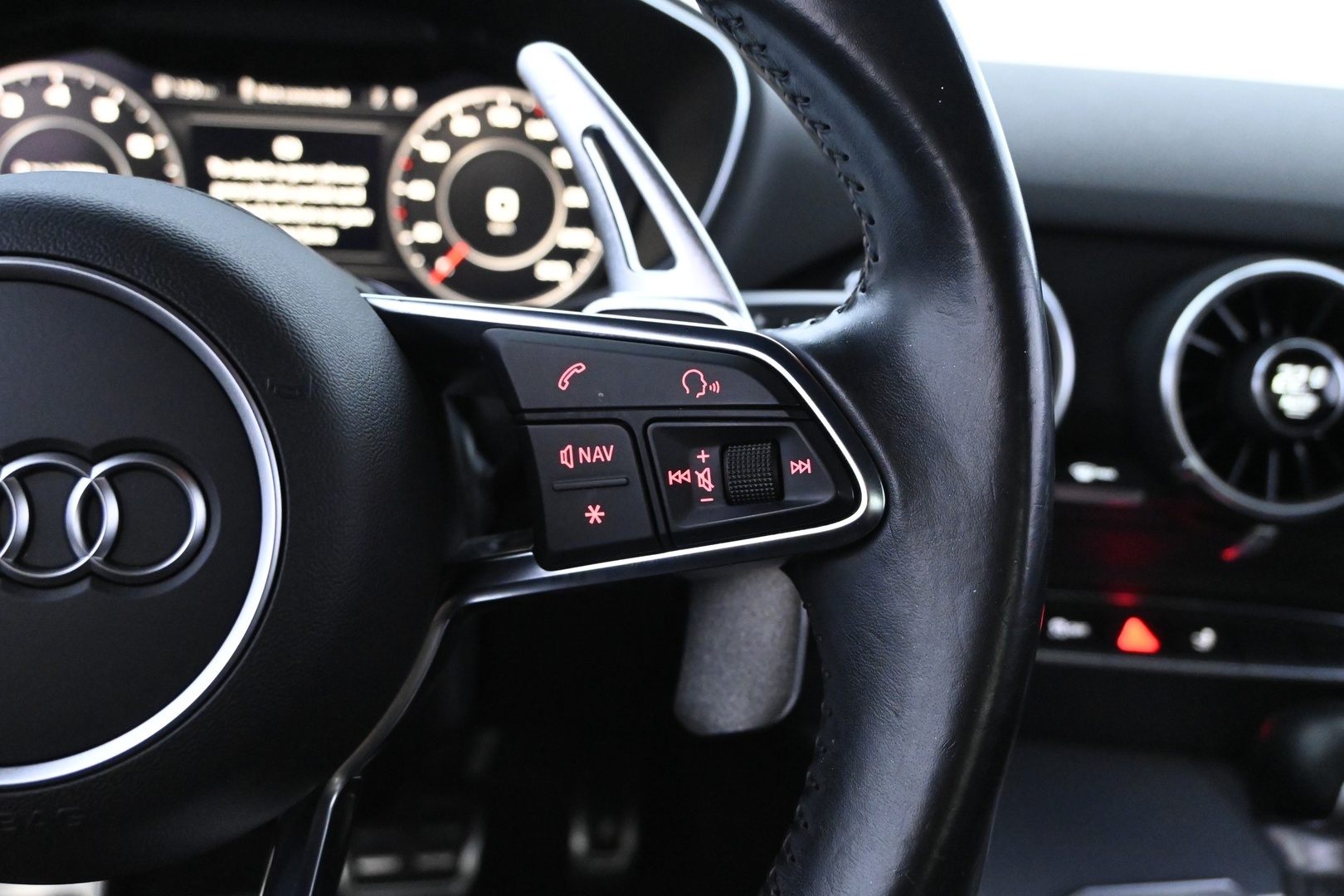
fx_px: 1176
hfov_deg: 59.5
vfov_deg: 41.7
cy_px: 448
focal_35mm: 32
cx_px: 672
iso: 6400
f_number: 4.5
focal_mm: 21
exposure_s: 1/30
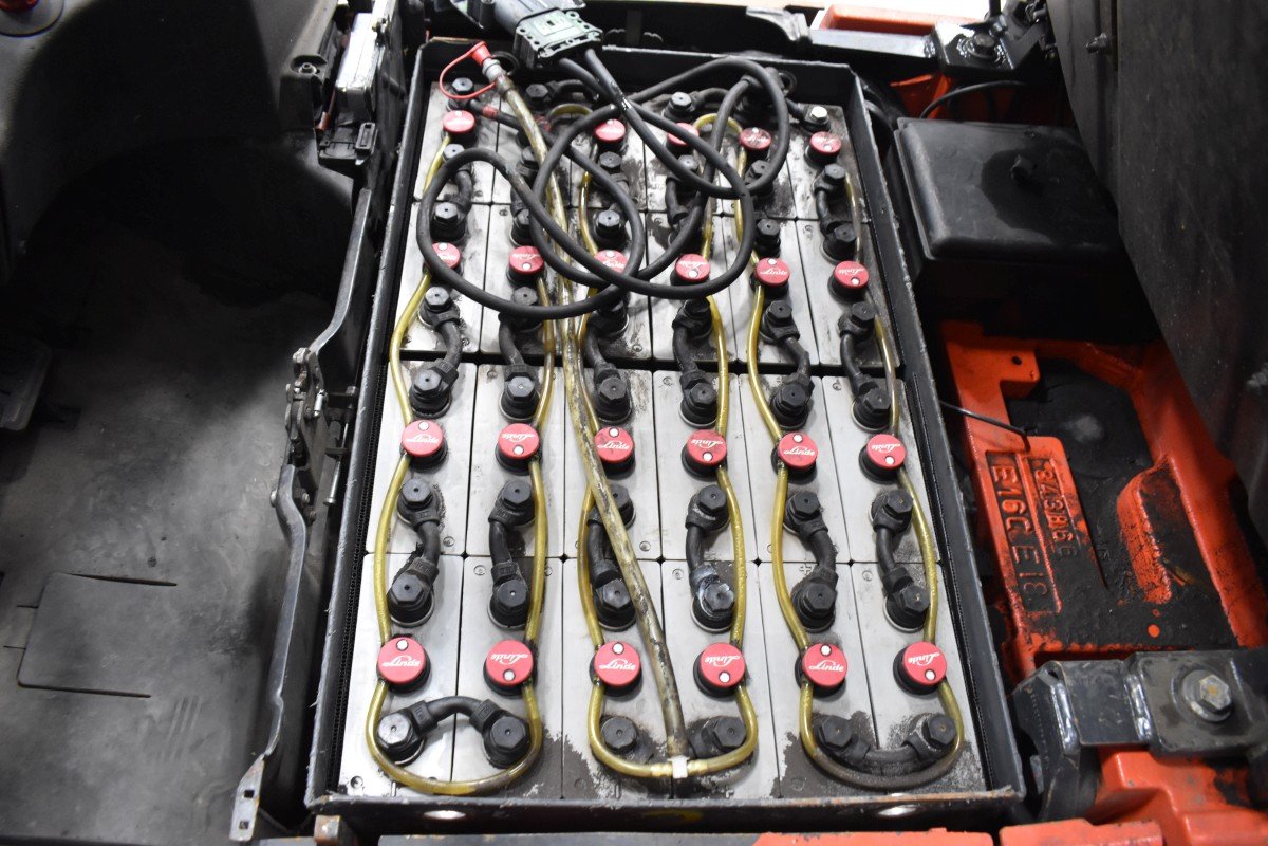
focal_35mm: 27
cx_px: 634
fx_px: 951
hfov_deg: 67.4
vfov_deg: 47.9
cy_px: 423
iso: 1600
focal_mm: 18
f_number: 4.5
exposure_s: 1/15
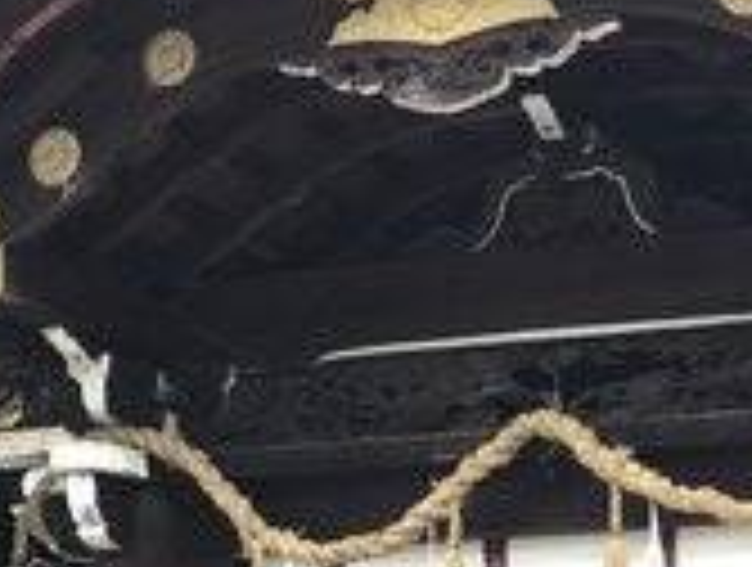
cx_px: 698
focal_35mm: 107
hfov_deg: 18.0
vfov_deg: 13.8
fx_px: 2329
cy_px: 504
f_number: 1.8
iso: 20
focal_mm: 3.99
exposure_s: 1/124
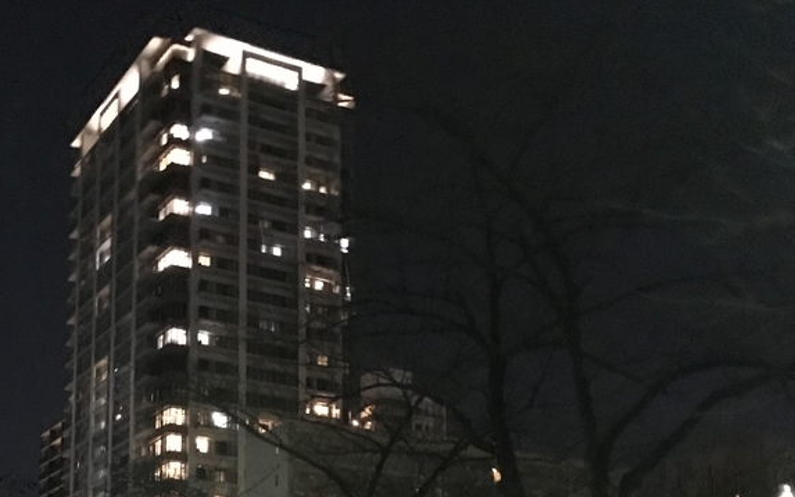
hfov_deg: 37.6
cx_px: 240
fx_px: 1148
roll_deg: +2.2
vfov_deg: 23.4
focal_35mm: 53
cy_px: 500
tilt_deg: +14.0
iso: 320
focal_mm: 3.99
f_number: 1.8
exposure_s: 1/4
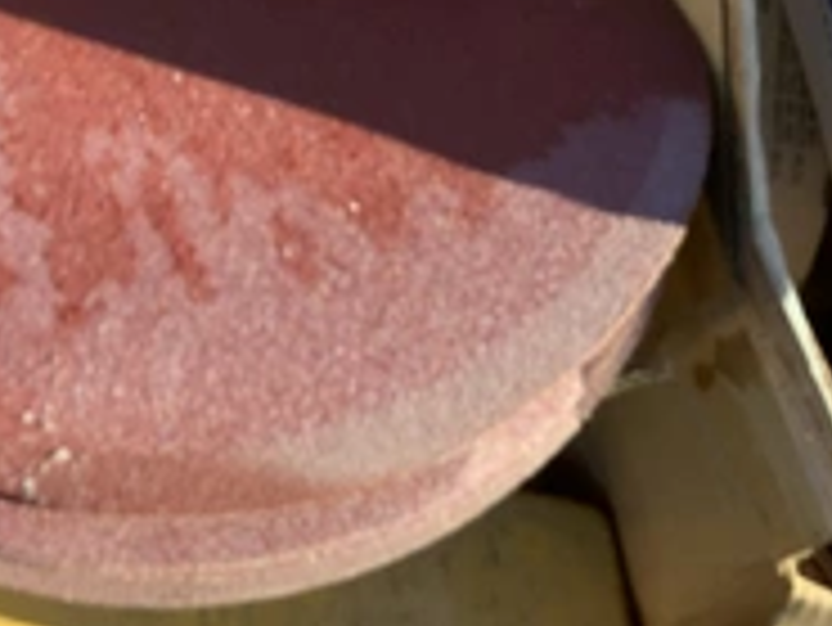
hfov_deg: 28.5
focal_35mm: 67
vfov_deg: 21.4
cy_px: 54
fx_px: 1611
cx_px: 193
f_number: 2.4
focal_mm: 3.3
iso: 25
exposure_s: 1/124
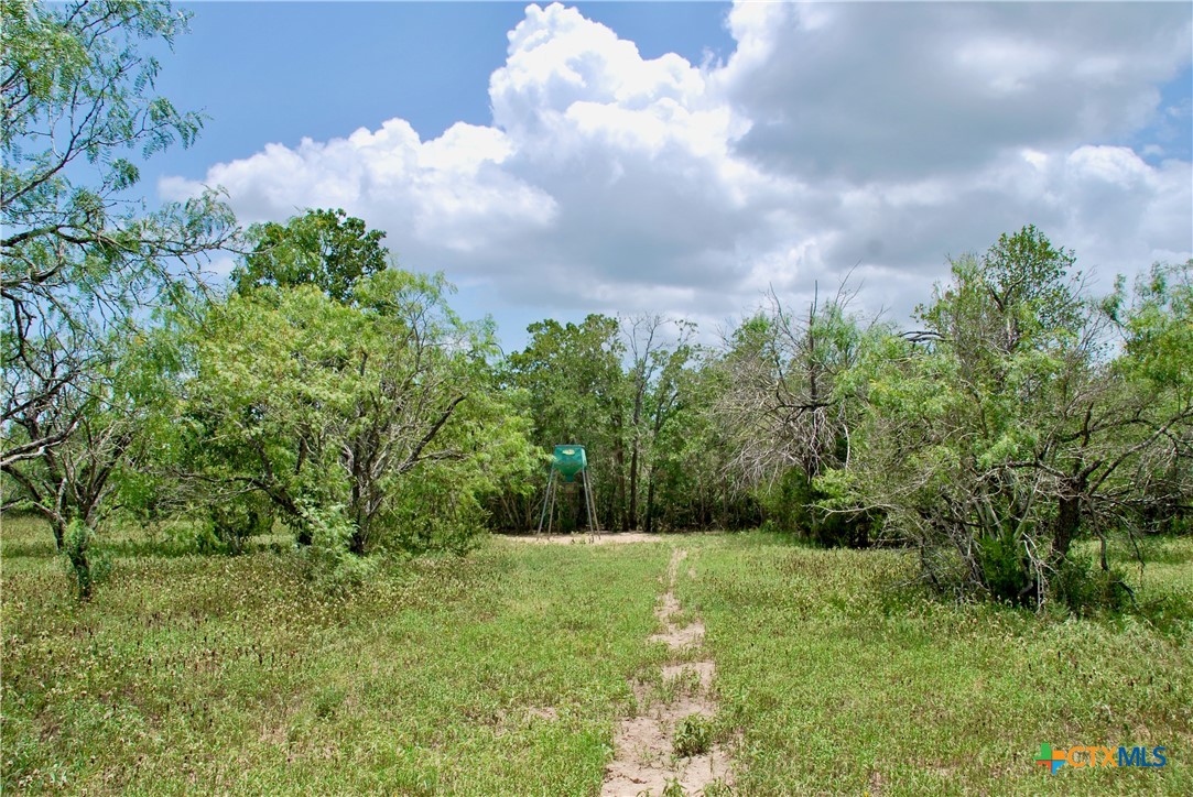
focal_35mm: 33
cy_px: 398
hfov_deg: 57.2
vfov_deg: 40.0
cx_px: 596
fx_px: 1094
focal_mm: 22
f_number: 8
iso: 100
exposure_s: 1/250
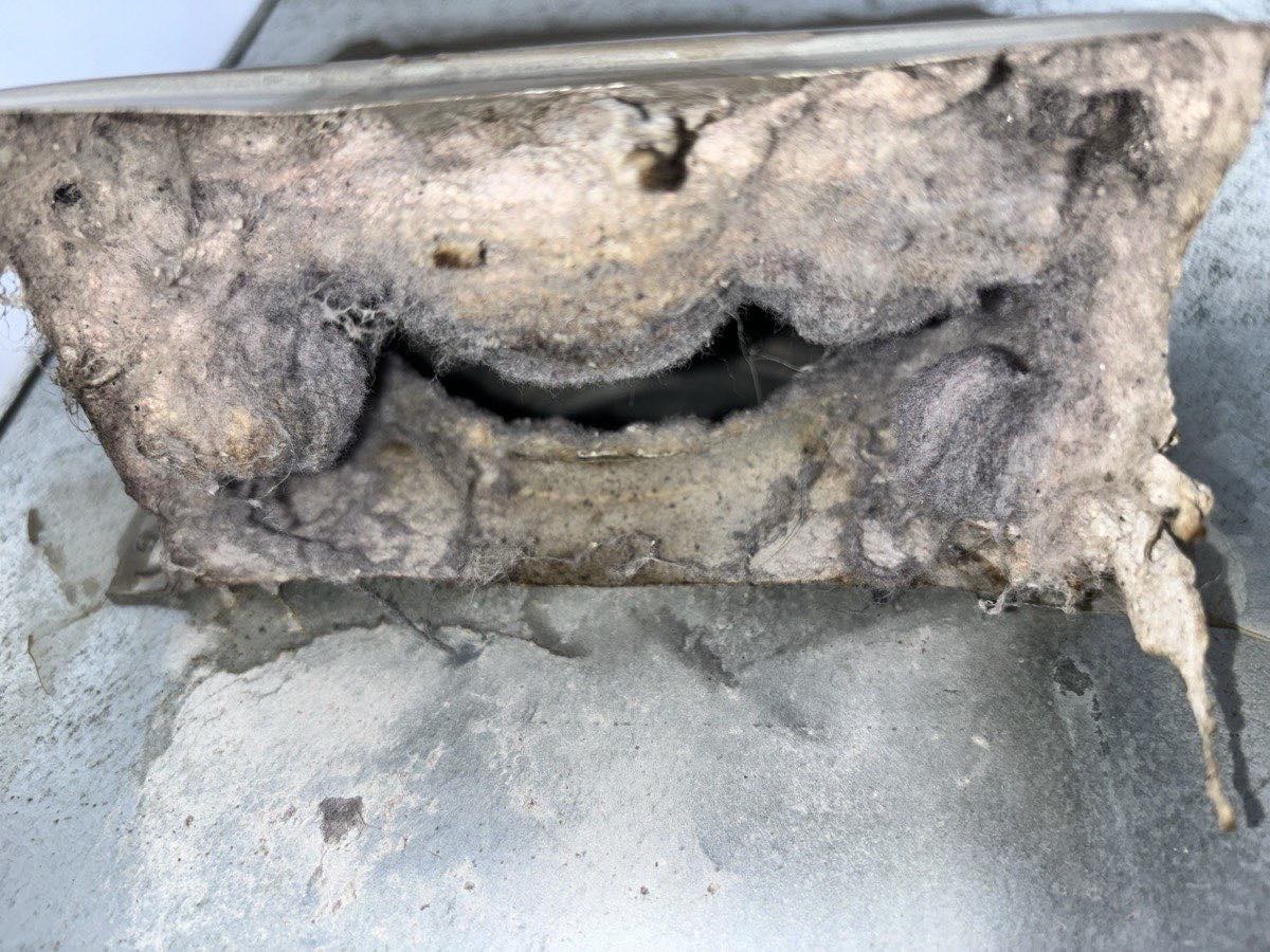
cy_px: 476
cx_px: 635
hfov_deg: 67.3
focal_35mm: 26
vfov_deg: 53.1
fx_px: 954
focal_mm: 5.96
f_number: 1.6
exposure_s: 1/433
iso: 32
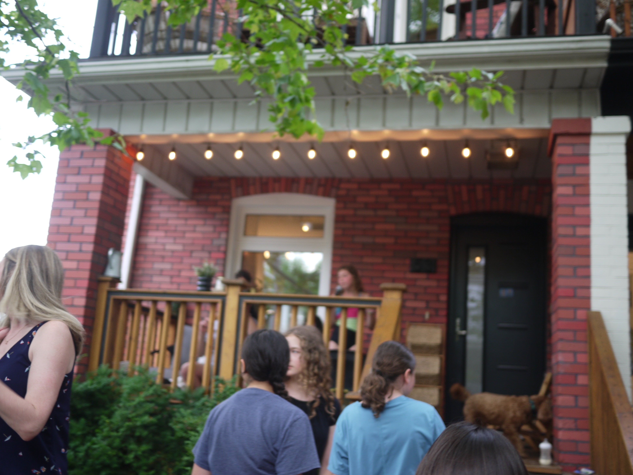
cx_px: 315
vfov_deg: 35.1
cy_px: 242
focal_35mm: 41
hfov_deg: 45.8
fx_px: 750
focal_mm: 20
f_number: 1.7
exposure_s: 1/60
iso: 100
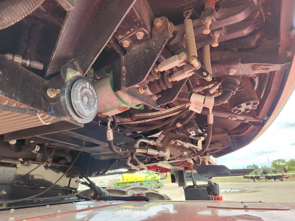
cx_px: 148
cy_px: 110
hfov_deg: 73.9
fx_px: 196
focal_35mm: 23
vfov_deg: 58.9
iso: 80
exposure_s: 1/180
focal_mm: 5.4
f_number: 1.8
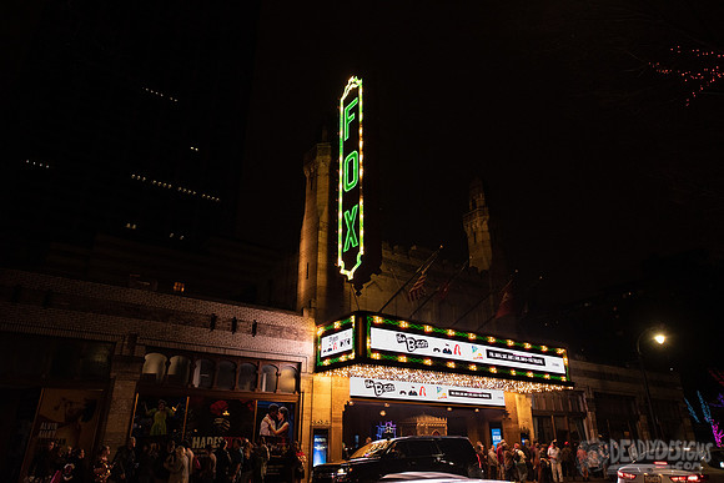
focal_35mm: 24
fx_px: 483
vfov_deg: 53.2
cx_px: 362
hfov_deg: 73.7
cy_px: 242
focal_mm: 24
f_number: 4
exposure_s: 1/500
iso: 2000
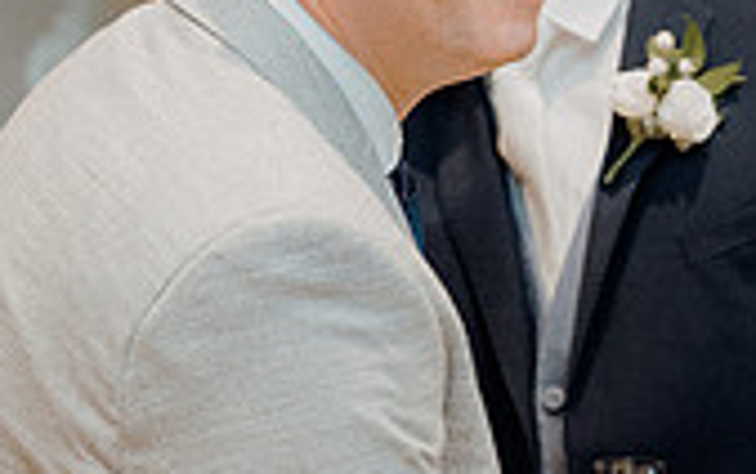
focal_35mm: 147
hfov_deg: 14.0
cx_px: 4
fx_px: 3032
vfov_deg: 8.9
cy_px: 271
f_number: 3.5
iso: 2500
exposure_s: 1/160
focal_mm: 42
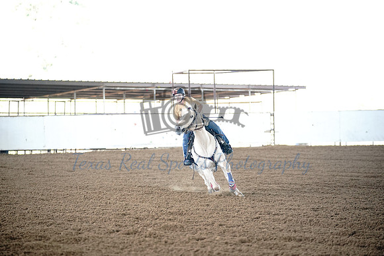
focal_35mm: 134
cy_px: 128
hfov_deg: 15.3
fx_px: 1430
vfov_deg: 10.2
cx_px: 192
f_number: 2.8
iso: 2500
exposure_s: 1/1000
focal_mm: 134
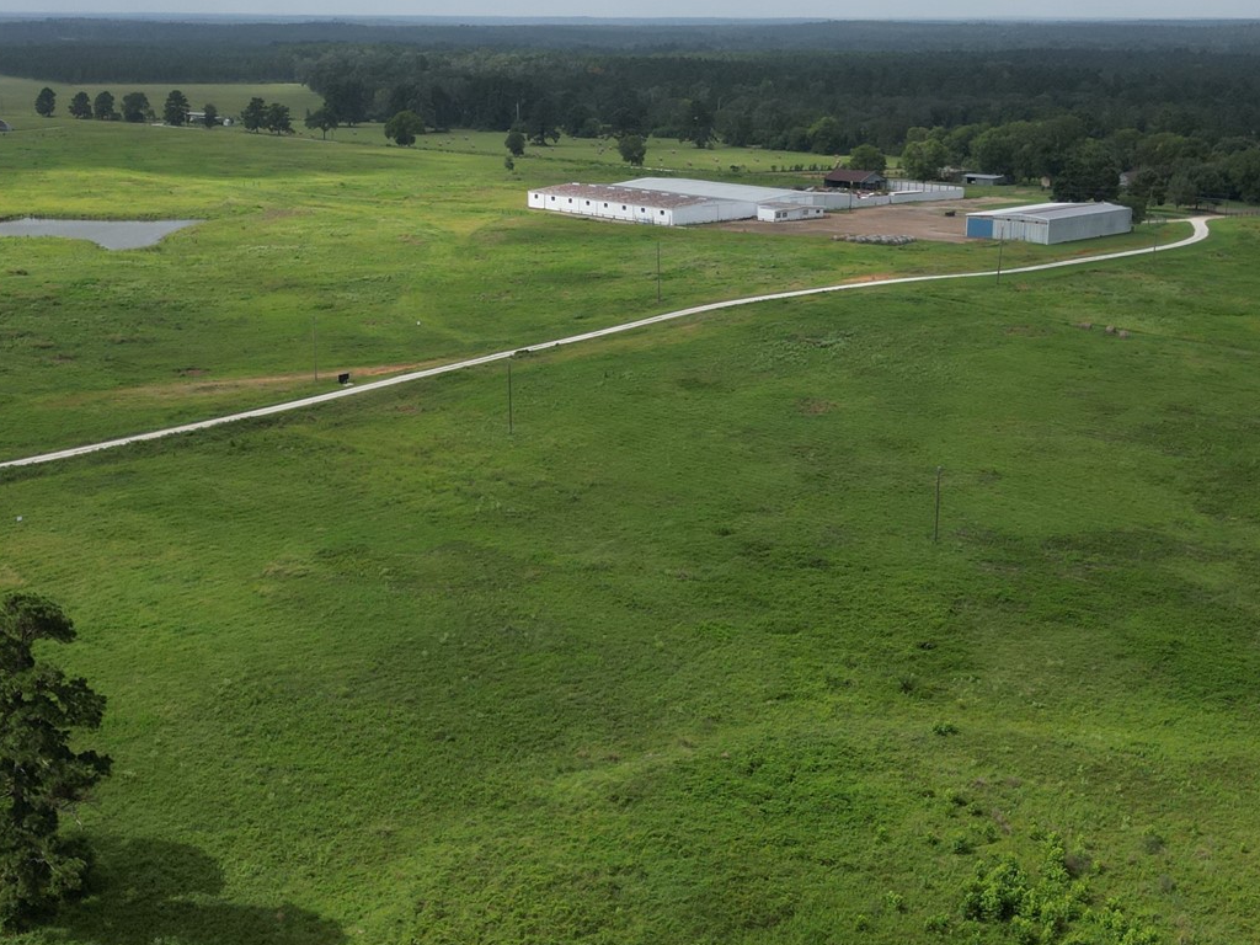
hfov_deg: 39.7
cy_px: 461
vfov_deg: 30.3
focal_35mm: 48
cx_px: 613
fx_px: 1747
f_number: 1.7
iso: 120
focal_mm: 6.72
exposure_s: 1/3200
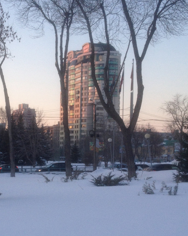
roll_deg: -0.1
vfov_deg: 25.4
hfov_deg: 20.6
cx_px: 51
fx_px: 515
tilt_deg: -1.4
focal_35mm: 74
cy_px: 175
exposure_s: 1/157
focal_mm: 4.28
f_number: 2.4
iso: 50
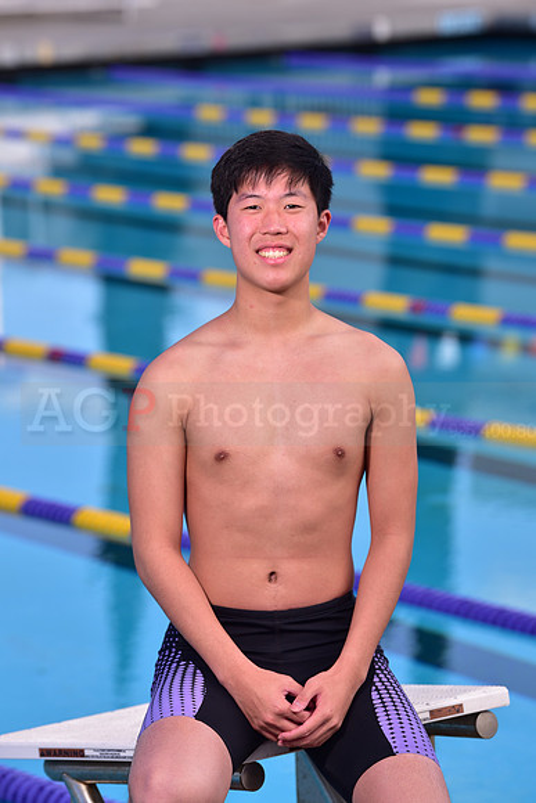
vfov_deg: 12.8
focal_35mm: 160
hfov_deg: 8.6
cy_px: 402
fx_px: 3571
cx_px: 268
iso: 80
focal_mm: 160
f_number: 5
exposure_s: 1/250
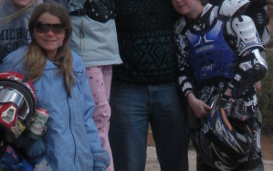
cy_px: -112
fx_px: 1012
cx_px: 125
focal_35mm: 136
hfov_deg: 15.4
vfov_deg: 9.3
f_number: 3.5
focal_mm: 6.3
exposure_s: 1/896
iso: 64
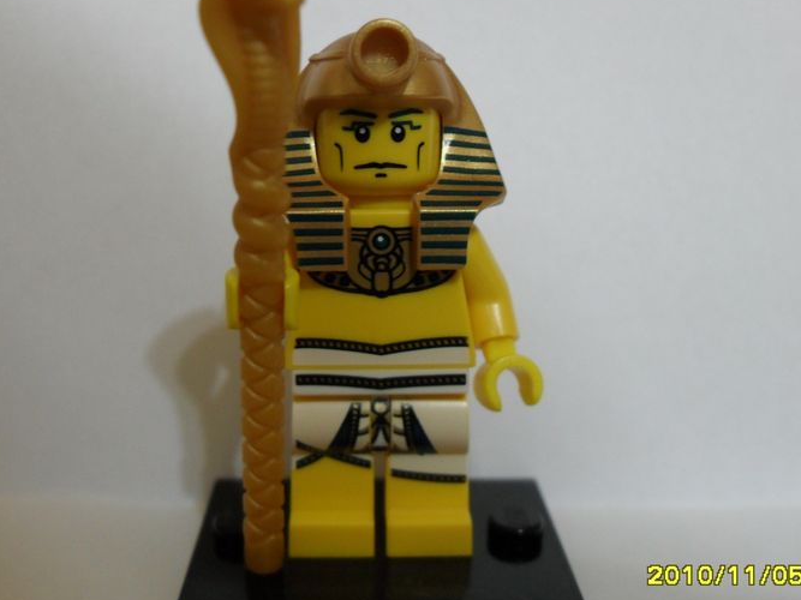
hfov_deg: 44.7
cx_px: 359
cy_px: 284
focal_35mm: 42
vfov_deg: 34.3
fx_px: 972
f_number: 2.8
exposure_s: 1/15
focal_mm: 6.2
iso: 200
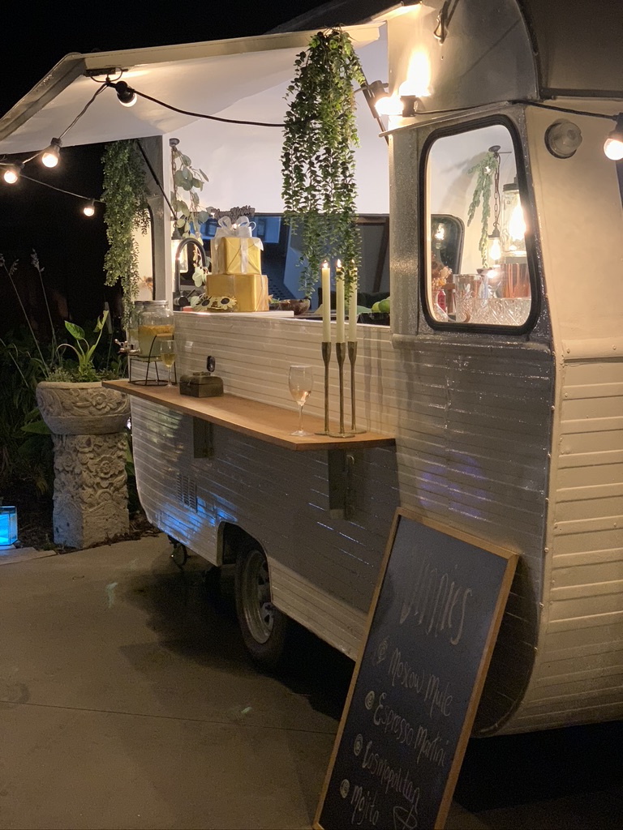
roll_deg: +2.5
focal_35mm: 52
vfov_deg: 36.8
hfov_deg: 28.0
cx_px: 312
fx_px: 1248
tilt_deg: -4.5
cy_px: 415
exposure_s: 1/25
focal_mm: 6
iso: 640
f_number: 2.4
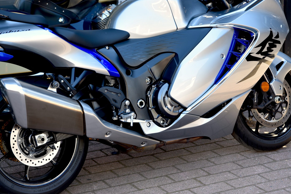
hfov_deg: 21.2
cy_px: 74
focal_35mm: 96
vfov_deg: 14.2
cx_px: 120
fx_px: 776
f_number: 4
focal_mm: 70
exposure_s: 1/60
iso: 100
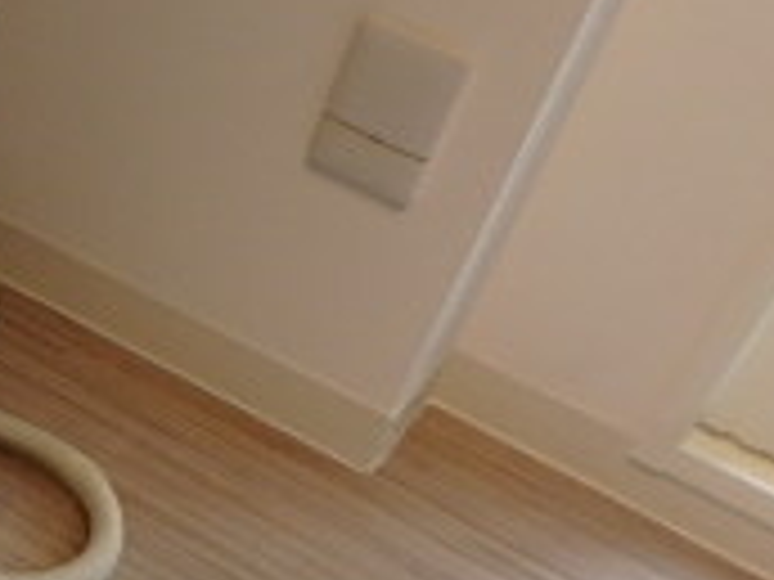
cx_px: -423
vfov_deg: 18.3
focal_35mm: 78
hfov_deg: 20.8
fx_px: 1744
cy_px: 625
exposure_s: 1/30
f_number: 3.5
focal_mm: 3.7
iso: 200
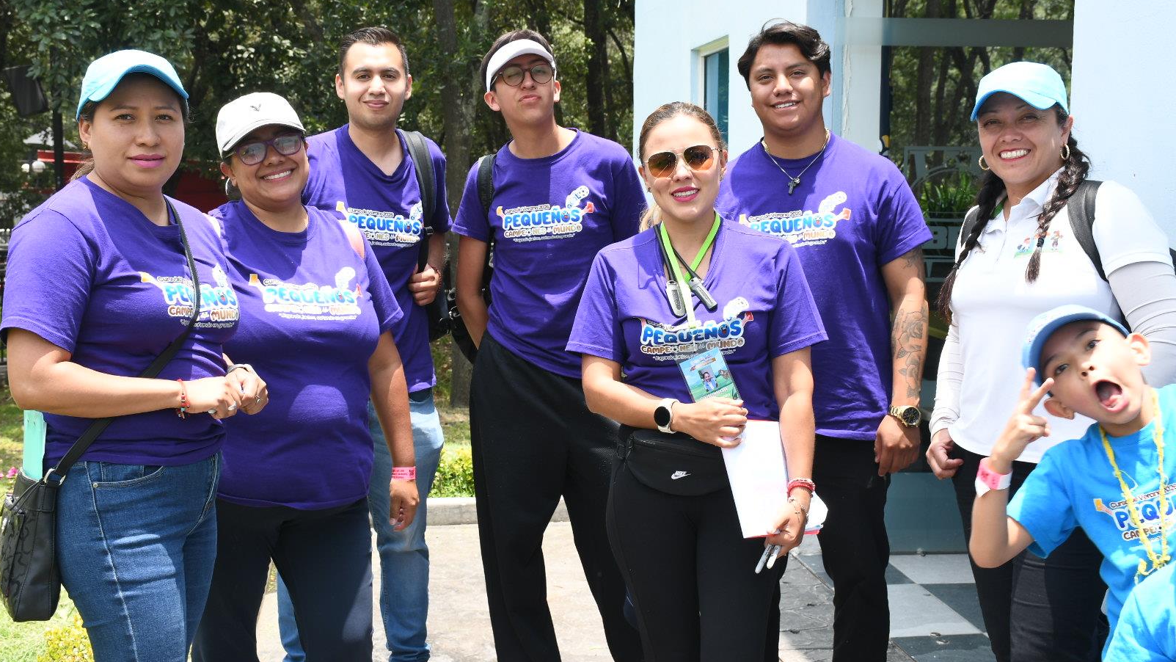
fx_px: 1684
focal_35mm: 54
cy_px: 297
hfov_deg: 38.5
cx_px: 585
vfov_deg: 22.2
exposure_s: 1/125
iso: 200
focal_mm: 34
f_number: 9
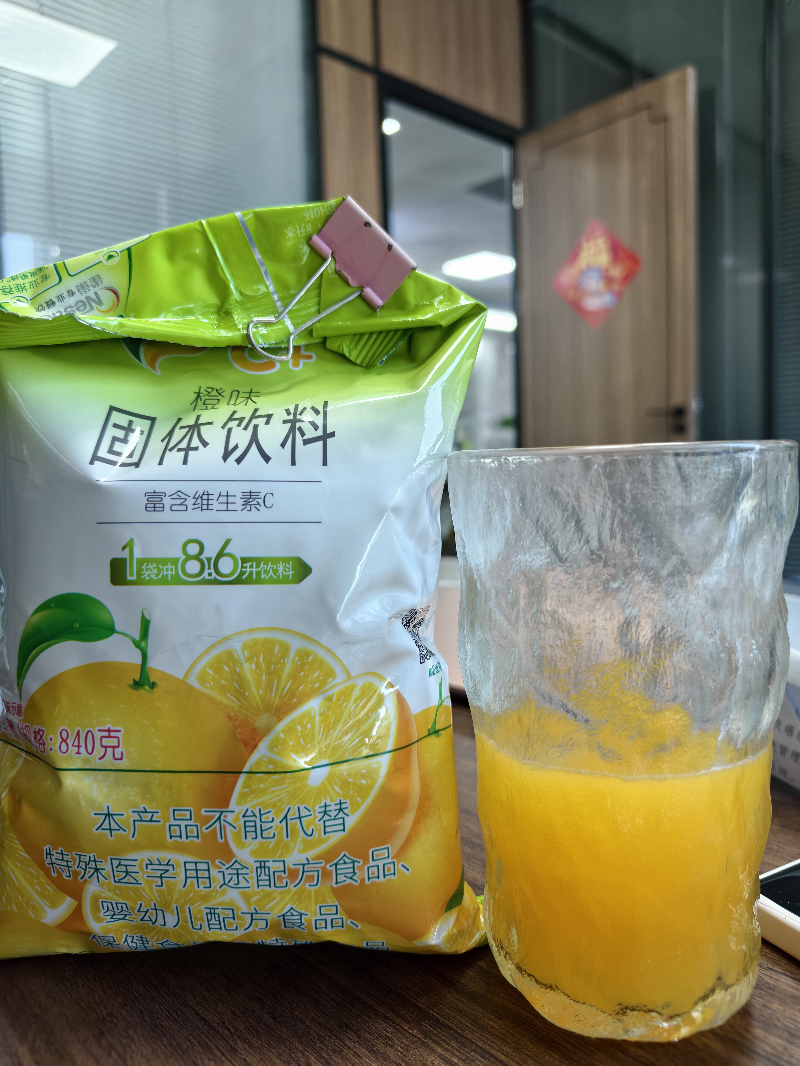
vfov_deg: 73.9
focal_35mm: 23
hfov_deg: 58.9
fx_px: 709
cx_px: 400
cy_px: 533
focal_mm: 5.56
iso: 107
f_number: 1.88
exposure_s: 1/100
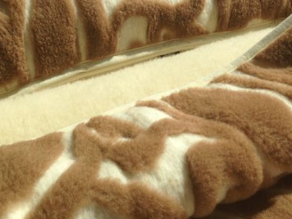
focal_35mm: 55
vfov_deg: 26.3
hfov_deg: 34.8
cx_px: 181
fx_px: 464
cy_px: 62
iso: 50
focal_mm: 4.13
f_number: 2.4
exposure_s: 1/2262
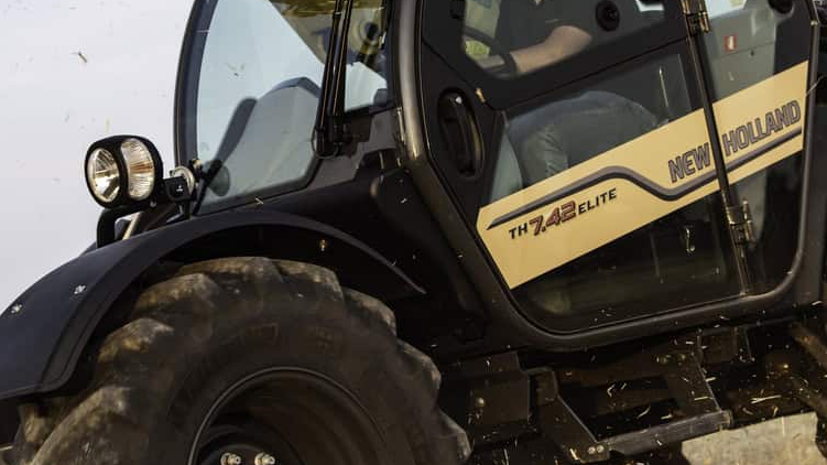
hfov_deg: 17.1
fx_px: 2740
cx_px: 334
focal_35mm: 125
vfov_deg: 9.7
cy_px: 154
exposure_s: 1/800
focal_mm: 70
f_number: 4
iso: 400
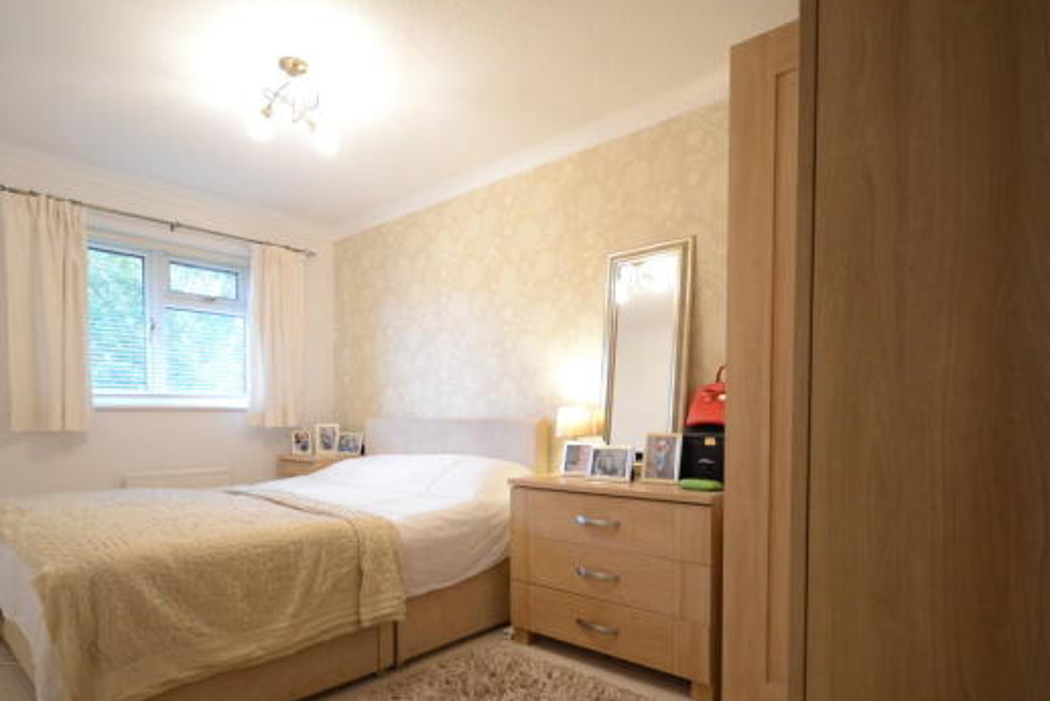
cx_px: 486
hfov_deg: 86.7
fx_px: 554
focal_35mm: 19
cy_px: 434
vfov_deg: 63.8
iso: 720
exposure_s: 1/30
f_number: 4
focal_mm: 10
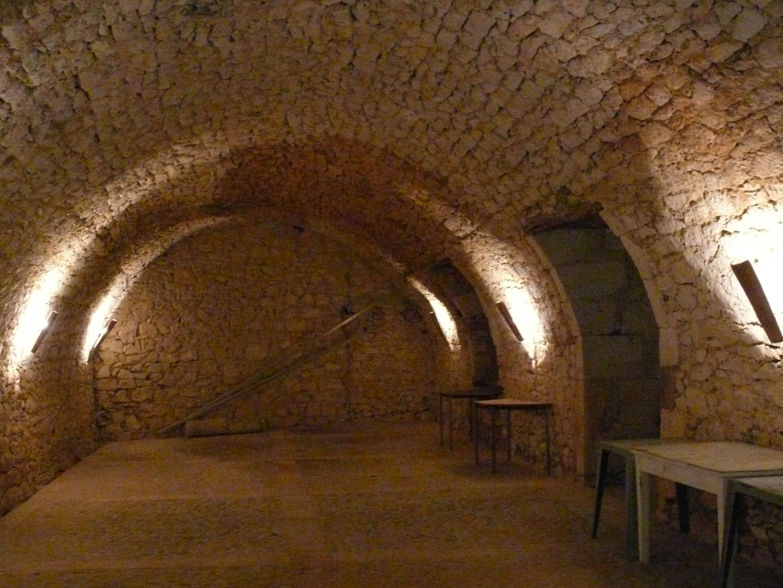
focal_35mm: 41
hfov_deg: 45.7
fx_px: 928
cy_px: 316
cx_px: 349
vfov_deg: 35.1
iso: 800
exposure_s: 1/13
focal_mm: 7.4
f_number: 2.8
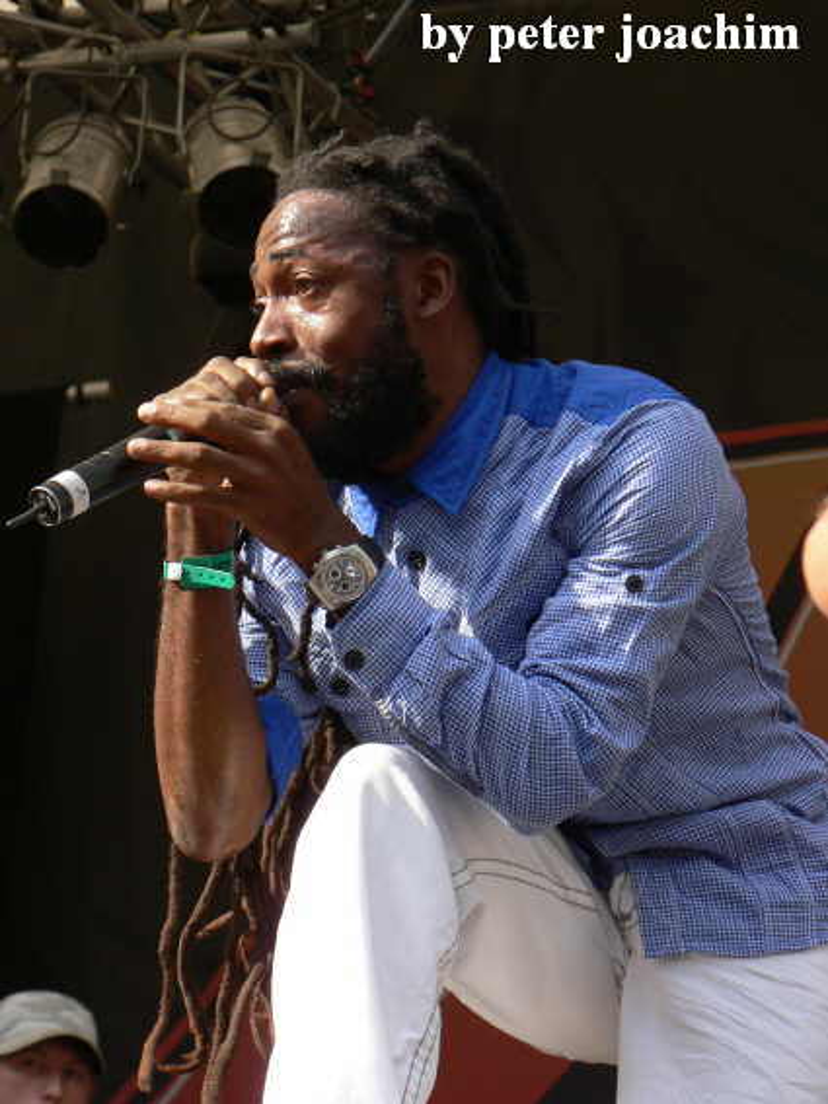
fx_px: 5902
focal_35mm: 185
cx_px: 414
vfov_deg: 10.7
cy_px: 552
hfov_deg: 8.0
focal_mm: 31.6
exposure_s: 1/160
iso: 64
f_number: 4
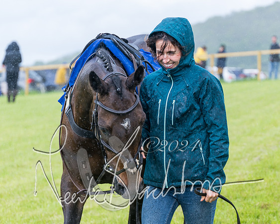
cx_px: 155
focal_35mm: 150
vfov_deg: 10.3
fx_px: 1241
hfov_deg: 12.9
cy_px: 88
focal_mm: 98
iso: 400
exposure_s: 1/1250
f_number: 4
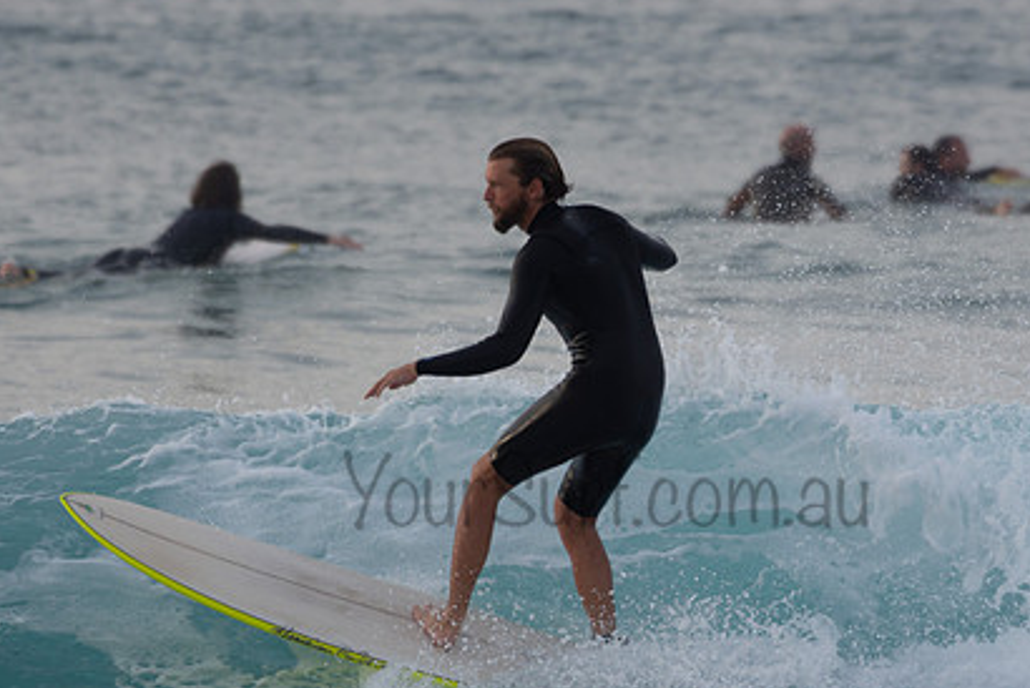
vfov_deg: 1.8
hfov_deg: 2.7
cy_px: 468
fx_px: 21845
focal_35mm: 763
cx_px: 603
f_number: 5.6
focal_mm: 360
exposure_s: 1/800
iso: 250
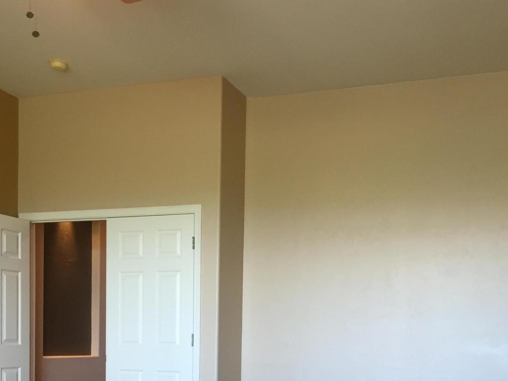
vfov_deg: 28.7
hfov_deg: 39.7
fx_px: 704
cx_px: 262
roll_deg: -1.5
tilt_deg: -1.9
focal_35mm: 48
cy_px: 365
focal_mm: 4.15
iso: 64
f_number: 2.2
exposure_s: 1/30
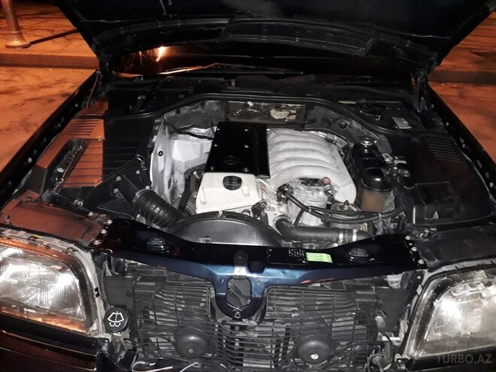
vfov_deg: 51.4
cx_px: 248
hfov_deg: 65.3
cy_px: 186
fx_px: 387
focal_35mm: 27
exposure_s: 1/20
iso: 400
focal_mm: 3.6
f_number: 1.9
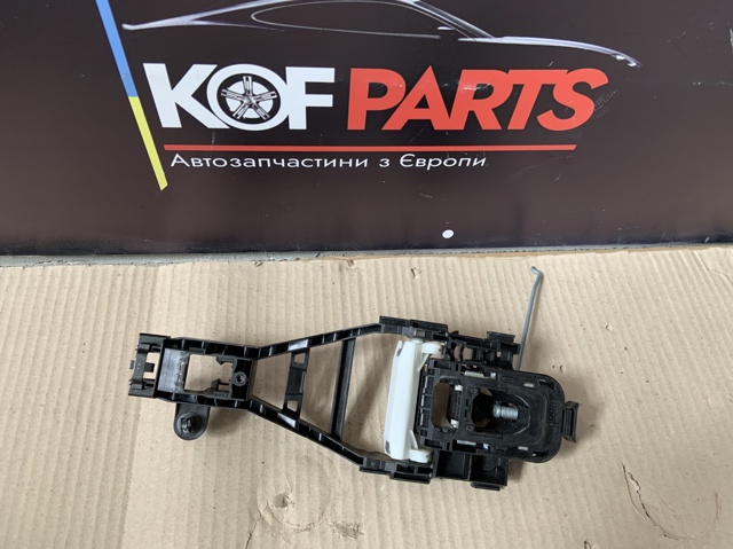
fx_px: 550
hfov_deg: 67.3
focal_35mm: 26
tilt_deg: -56.3
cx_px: 366
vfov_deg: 53.0
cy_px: 274
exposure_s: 1/67
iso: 100
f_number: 1.8
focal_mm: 4.25
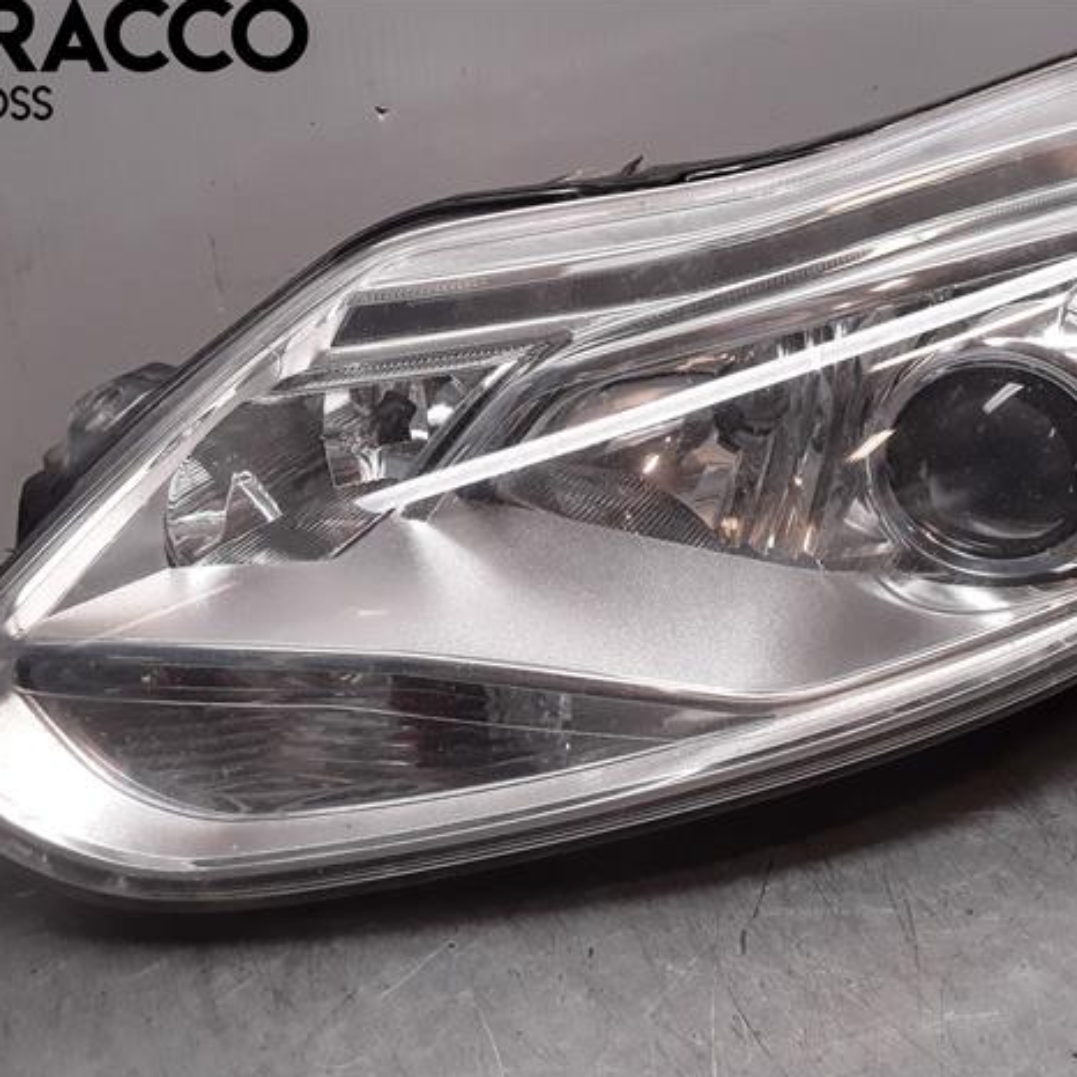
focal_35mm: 34
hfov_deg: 48.3
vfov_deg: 48.4
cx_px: 603
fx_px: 1197
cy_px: 548
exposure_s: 1/212
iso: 100
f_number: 1.9
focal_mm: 2.91
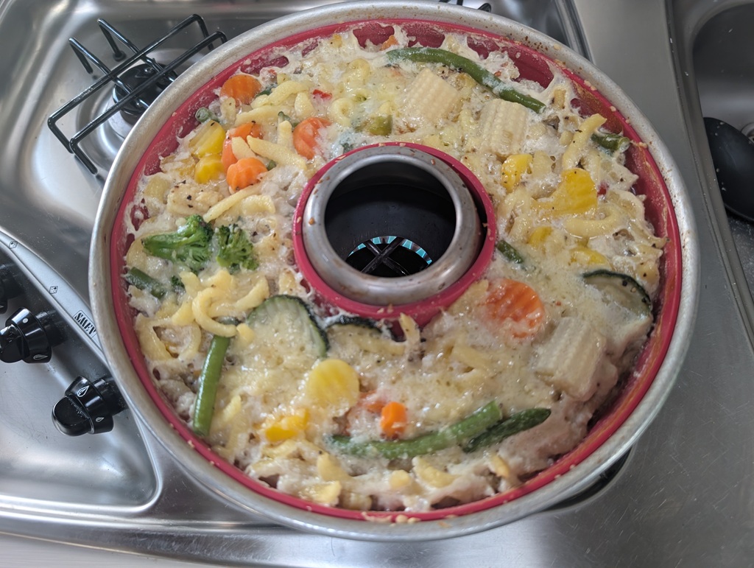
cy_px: 284
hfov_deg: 71.5
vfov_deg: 56.9
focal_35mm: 24
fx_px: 524
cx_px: 377
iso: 129
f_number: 1.68
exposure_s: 1/28.7
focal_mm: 6.9
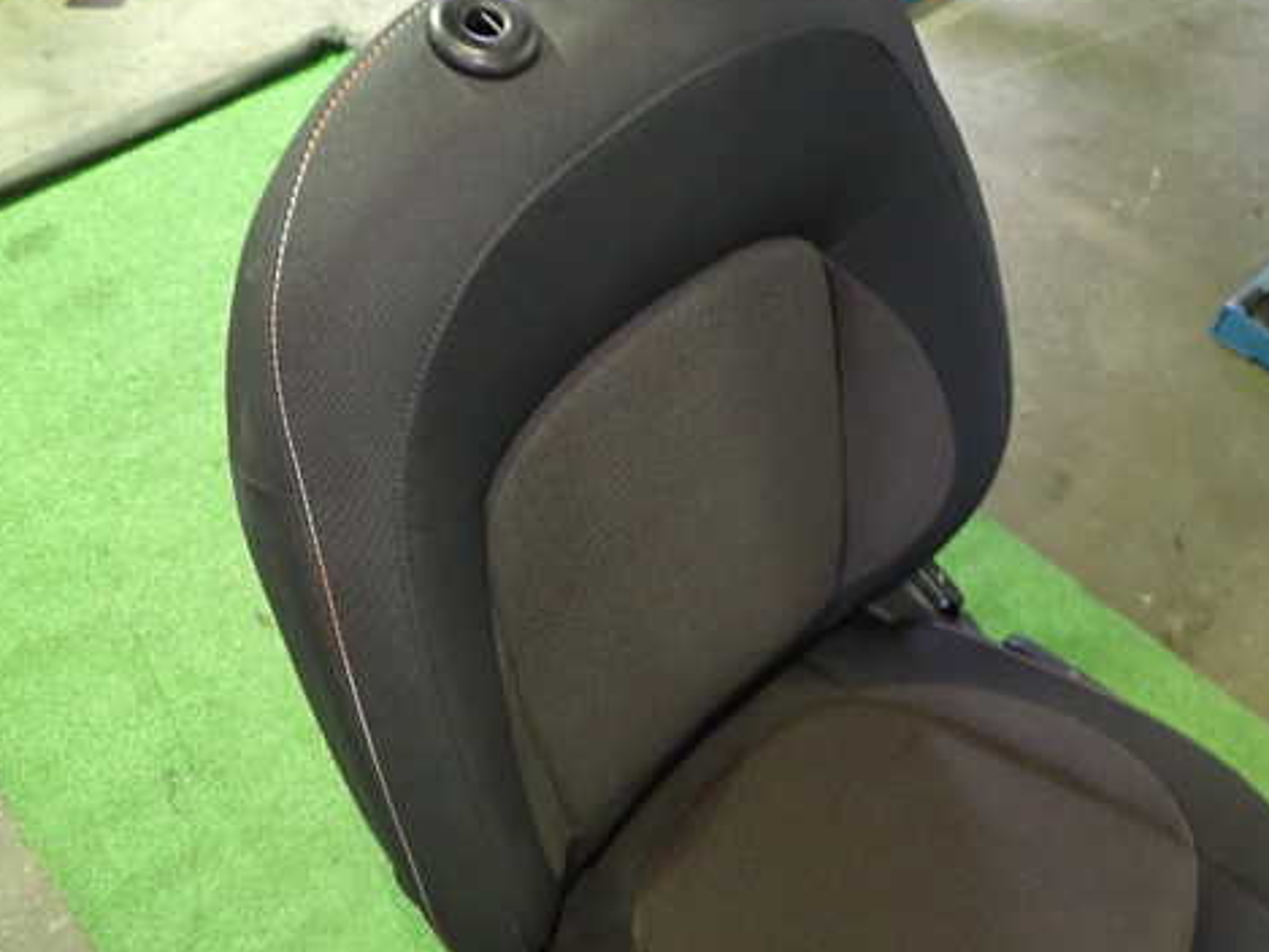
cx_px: 663
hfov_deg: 56.8
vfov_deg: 44.1
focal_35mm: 32
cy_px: 438
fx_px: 1173
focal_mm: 4.5
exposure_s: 1/25
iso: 800
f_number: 2
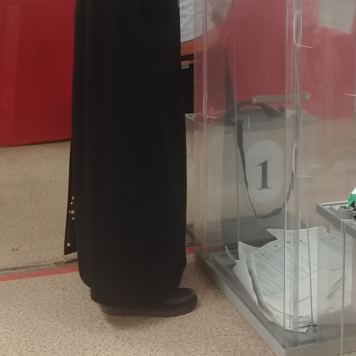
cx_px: 120
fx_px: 780
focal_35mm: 67
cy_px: 11
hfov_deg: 25.6
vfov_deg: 24.7
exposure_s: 1/33.3
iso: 1431
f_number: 1.75
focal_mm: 5.25
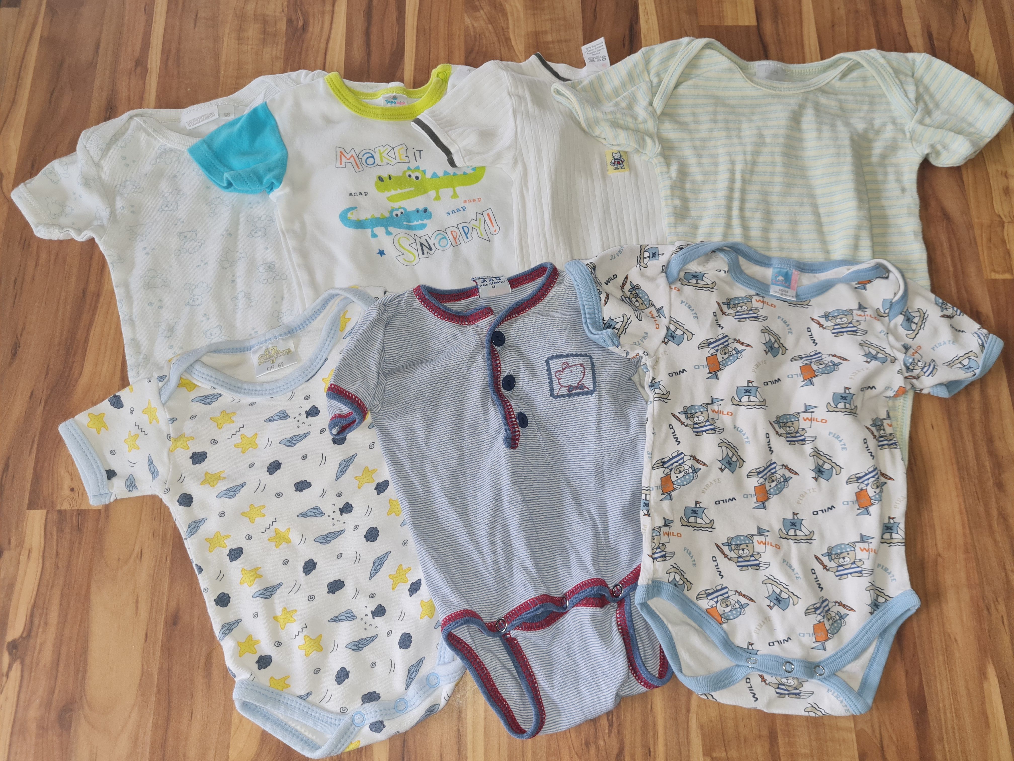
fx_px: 762
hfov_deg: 67.3
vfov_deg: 53.1
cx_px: 507
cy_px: 380
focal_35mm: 26
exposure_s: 1/120
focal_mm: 5.4
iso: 200
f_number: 1.8
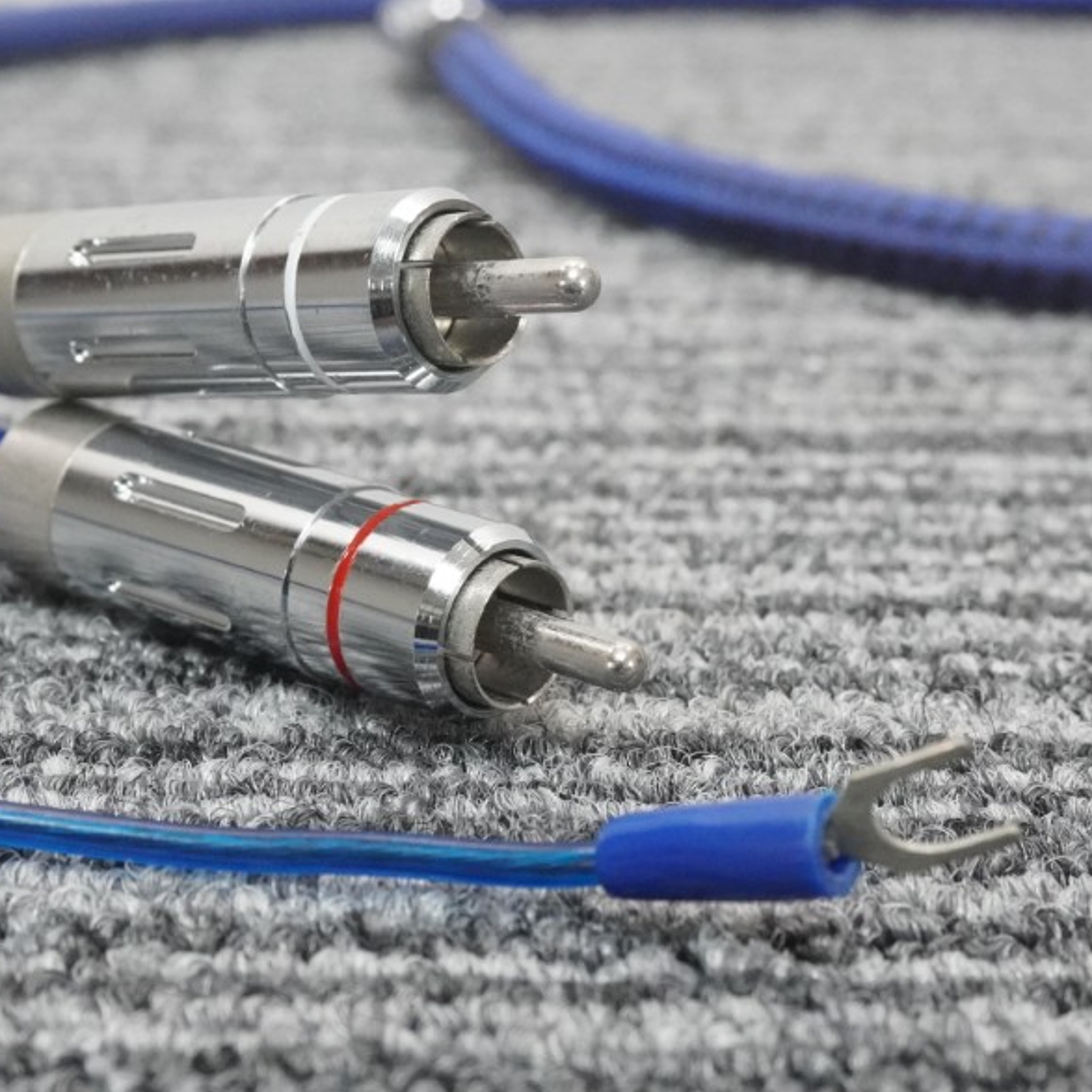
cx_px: 525
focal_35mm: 73
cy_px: 474
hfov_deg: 23.7
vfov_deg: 23.7
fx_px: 2605
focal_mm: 28
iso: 3200
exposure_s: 1/30
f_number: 10
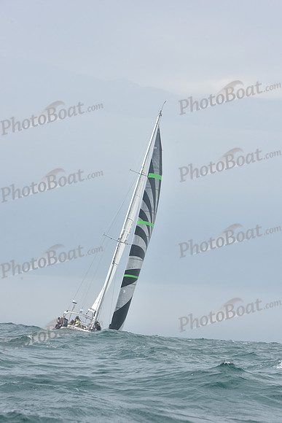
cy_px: 212
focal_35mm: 102
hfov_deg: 13.4
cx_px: 141
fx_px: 1198
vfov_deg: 20.0
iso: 320
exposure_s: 1/800
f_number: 11
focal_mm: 102
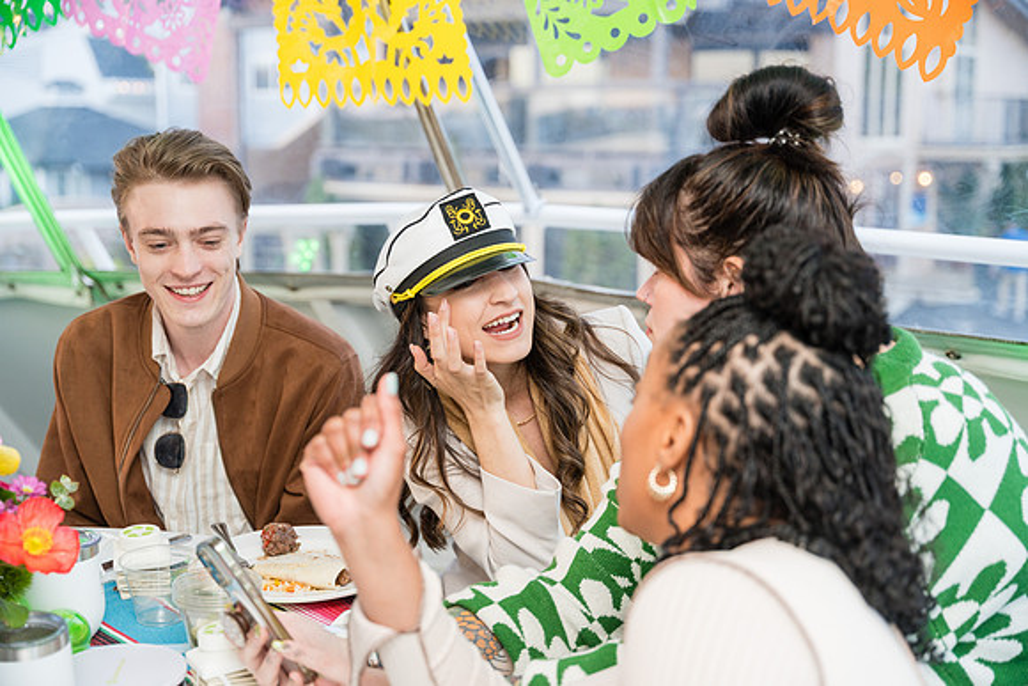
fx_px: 1425
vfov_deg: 27.1
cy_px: 343
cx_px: 514
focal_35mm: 50
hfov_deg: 39.7
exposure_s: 1/200
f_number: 2.8
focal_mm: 49.9
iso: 800
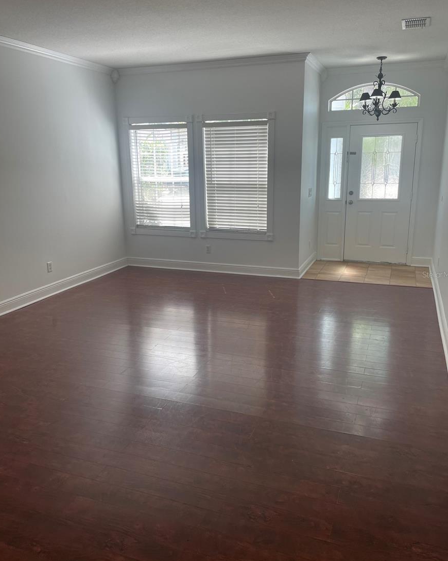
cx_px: 227
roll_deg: +1.2
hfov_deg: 51.5
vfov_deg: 62.2
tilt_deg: -14.5
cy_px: 274
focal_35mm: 28
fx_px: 464
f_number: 1.6
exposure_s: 1/120
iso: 32
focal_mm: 4.2
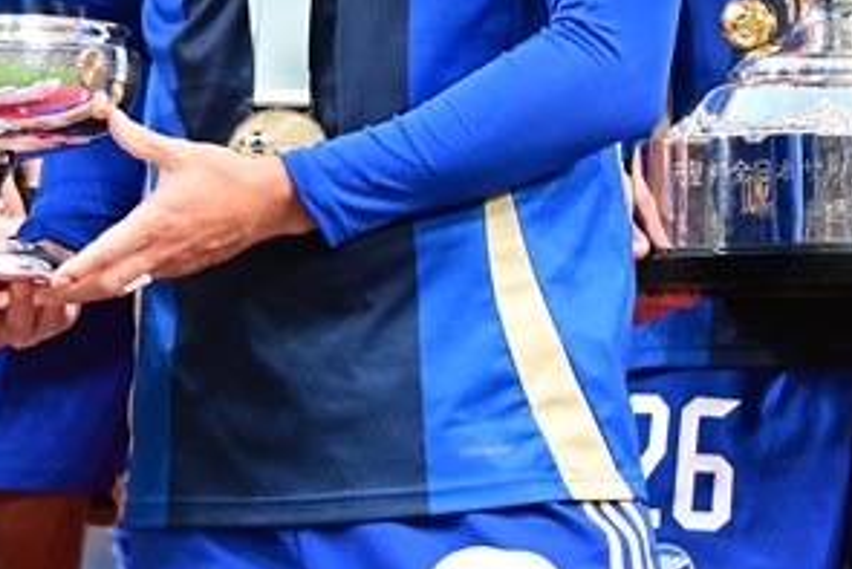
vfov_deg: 1.7
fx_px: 19250
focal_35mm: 813
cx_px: -107
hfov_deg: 2.5
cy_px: -127
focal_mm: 240
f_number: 4
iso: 3200
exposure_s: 1/500
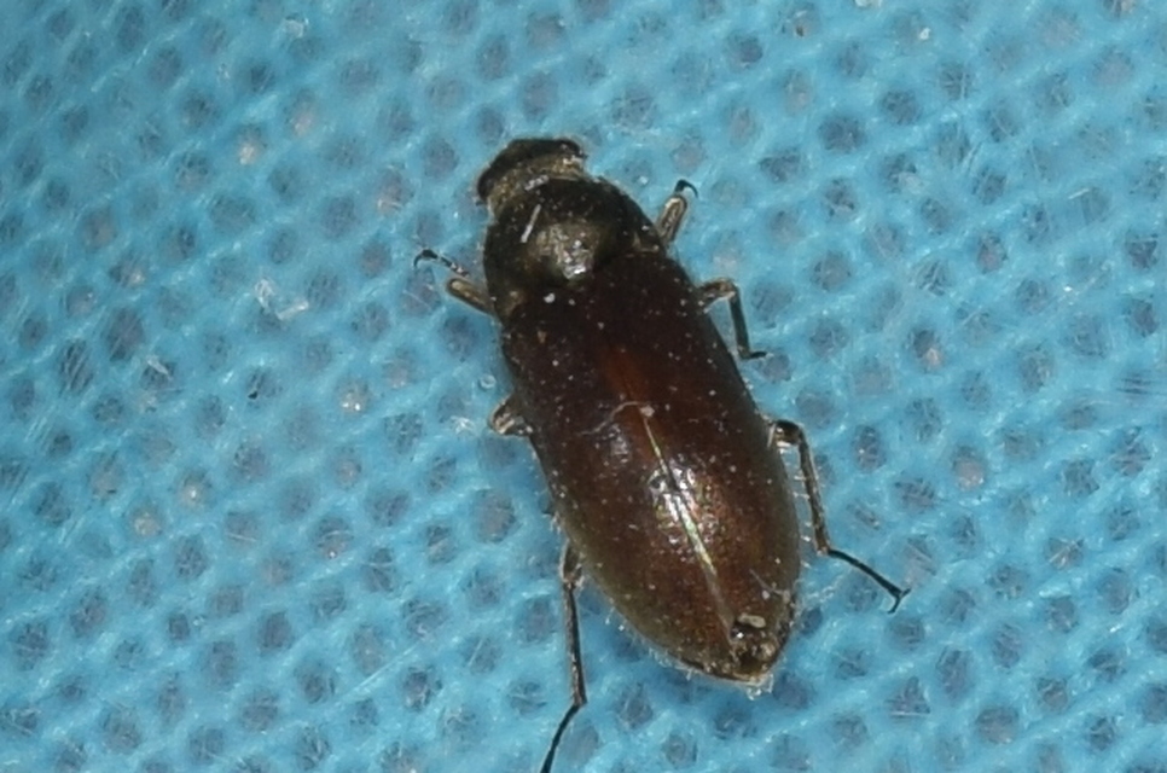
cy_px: 386
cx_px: 584
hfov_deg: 9.8
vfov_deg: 6.5
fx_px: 6794
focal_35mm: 210
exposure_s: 1/160
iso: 100
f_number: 13
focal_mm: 140
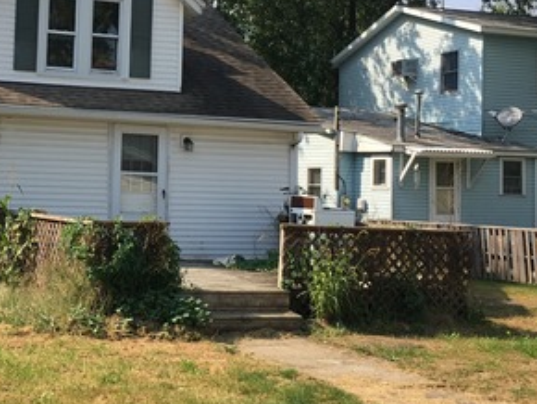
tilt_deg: +3.2
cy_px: 161
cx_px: 91
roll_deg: -2.6
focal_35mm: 64
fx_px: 994
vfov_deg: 22.9
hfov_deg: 29.4
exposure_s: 1/1183
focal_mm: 4.15
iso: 25
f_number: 2.2
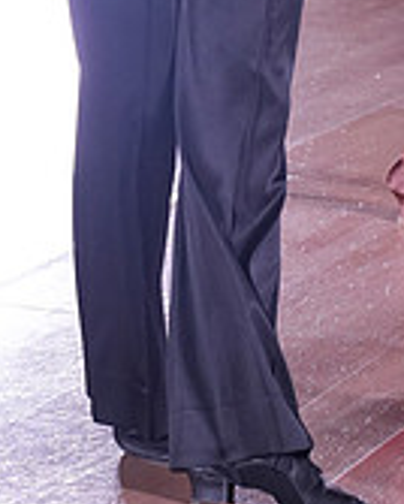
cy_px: -235
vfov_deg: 9.9
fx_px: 2820
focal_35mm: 189
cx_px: 315
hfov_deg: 8.2
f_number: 4
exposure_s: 1/400
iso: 1600
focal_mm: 58
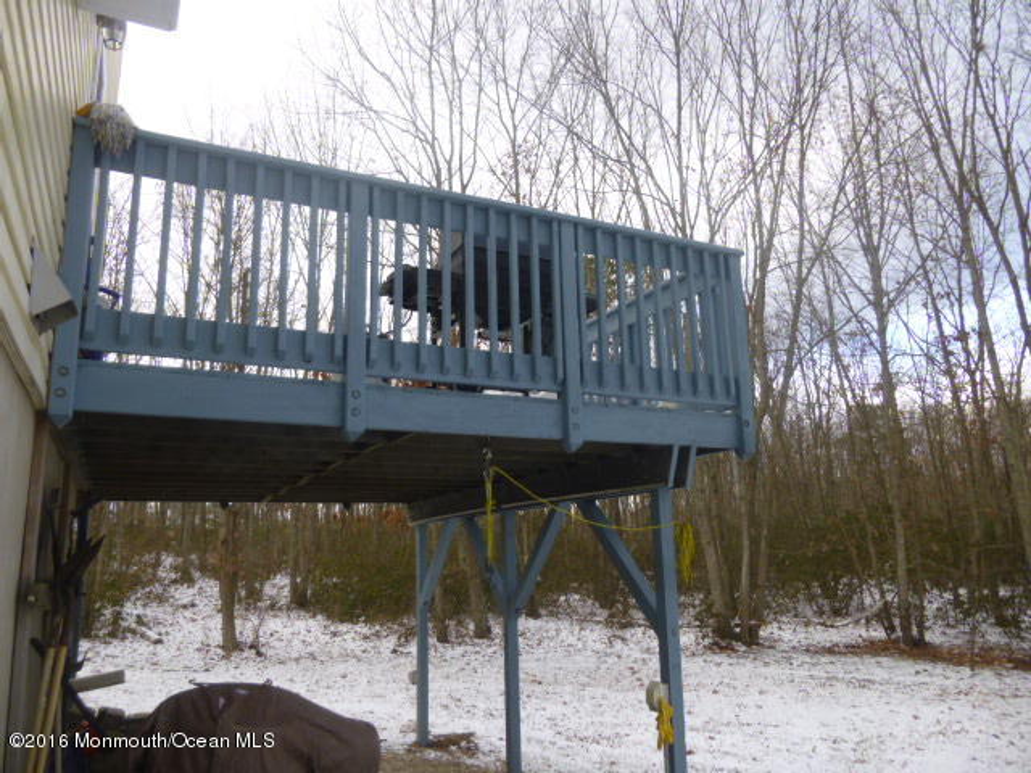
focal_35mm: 25
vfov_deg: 54.9
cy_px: 386
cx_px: 516
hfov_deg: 69.4
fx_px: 745
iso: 100
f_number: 3.1
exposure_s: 1/125
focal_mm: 4.5
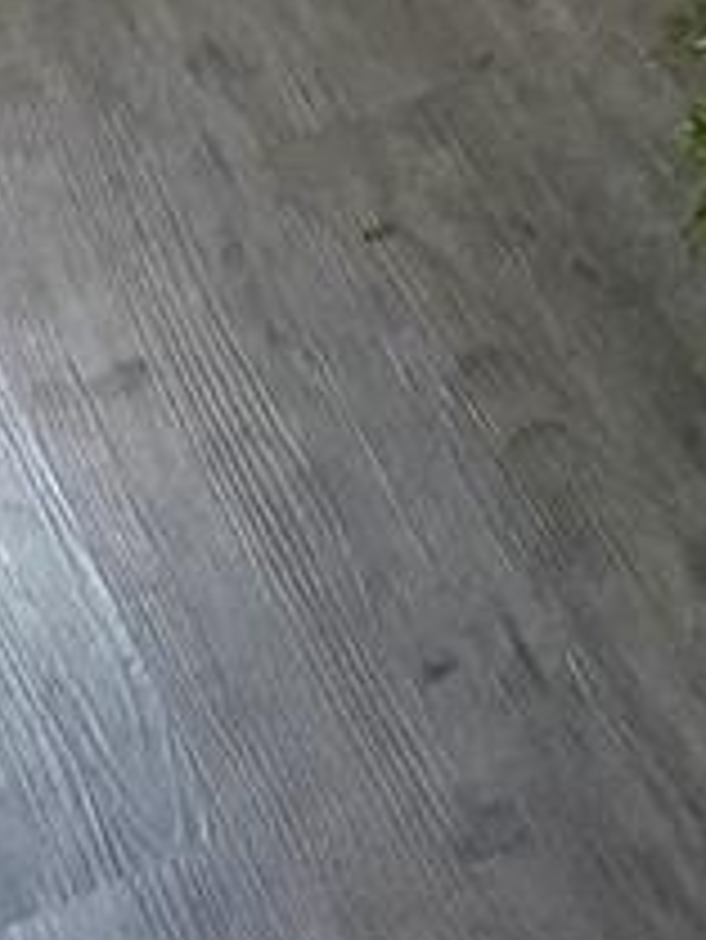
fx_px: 4048
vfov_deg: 10.3
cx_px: 1691
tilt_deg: -9.3
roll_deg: -2.2
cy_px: -1696
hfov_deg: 9.0
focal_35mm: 149
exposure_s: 1/40
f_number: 1.6
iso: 500
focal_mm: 5.96
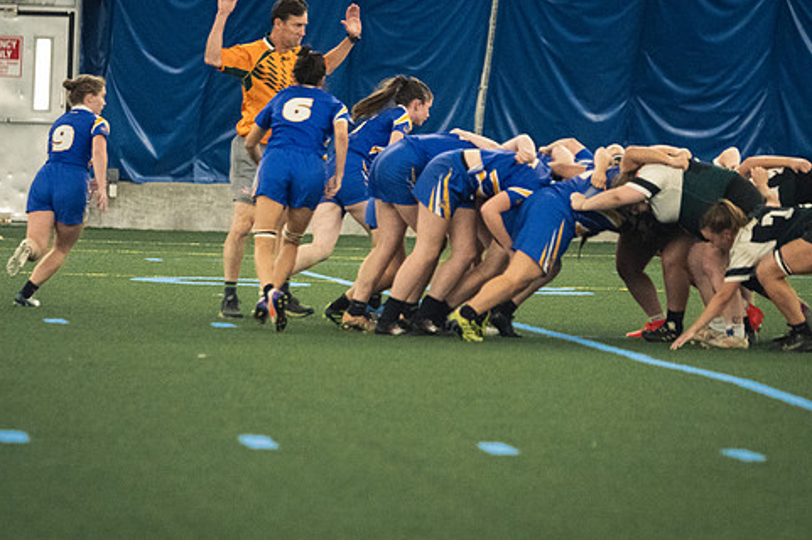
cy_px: 223
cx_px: 366
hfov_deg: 6.2
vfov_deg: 4.1
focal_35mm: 334
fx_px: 7528
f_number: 2.8
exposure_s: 1/500
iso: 10000
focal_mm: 185
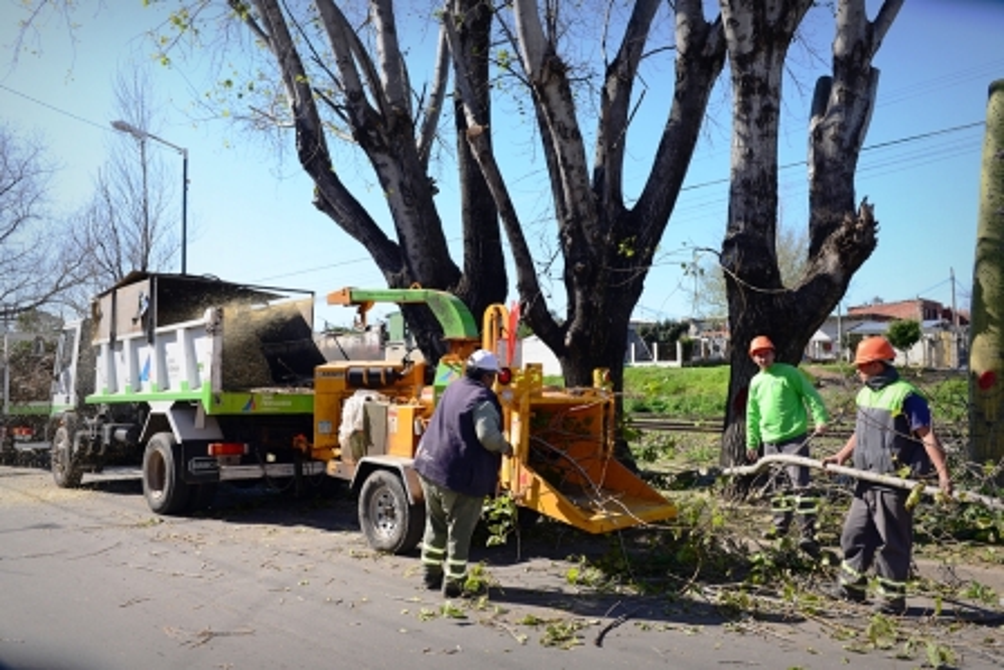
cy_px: 335
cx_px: 502
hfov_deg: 65.5
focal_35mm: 28
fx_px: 781
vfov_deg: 46.4
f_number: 8
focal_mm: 28
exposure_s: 1/200
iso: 100
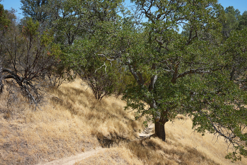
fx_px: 343
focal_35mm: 50
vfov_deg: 27.0
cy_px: 82
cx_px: 124
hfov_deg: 39.6
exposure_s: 1/1250
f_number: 4.5
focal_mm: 50
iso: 250
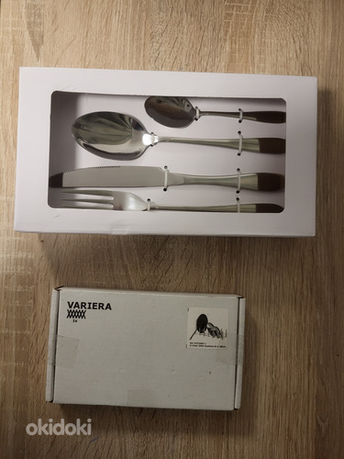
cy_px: 230
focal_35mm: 26
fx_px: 345
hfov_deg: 53.1
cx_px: 172
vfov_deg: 67.3
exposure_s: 1/50
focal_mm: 5.4
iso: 250
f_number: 1.8
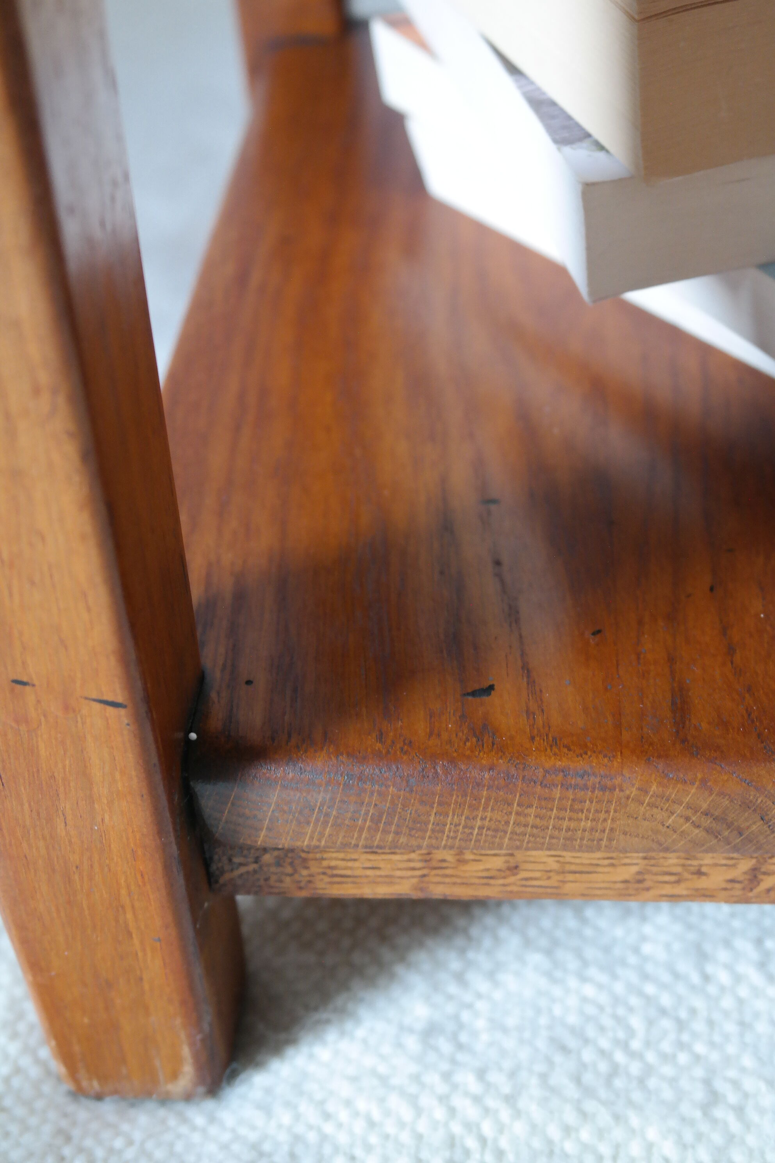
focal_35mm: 53
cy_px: 582
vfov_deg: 37.5
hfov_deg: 25.5
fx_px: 1711
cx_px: 388
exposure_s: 1/30
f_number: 5.6
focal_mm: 35
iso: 1600
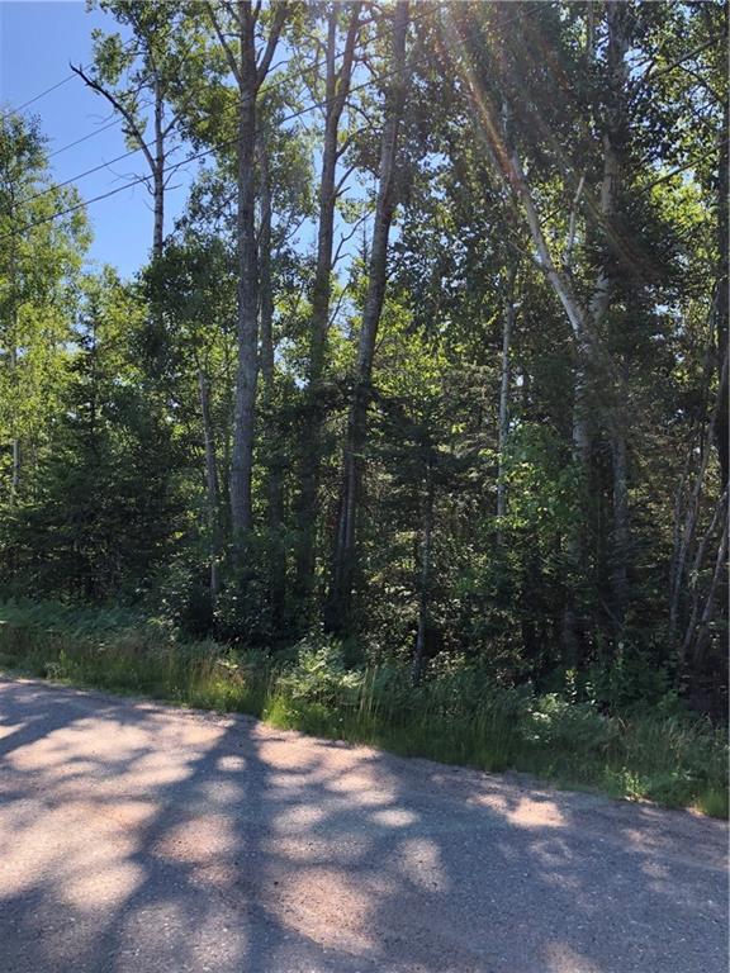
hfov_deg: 48.2
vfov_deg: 61.7
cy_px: 486
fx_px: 815
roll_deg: -0.5
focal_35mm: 29
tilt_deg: +4.1
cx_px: 365
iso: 20
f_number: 1.8
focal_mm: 3.99
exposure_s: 1/436
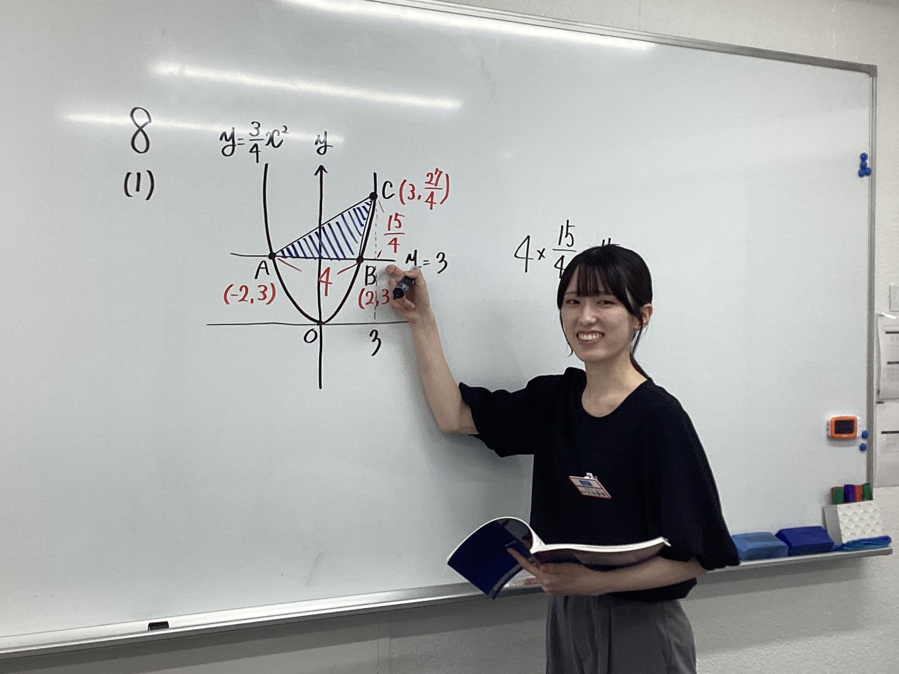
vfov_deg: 45.4
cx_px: 450
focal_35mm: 31
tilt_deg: +0.6
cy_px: 337
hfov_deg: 58.3
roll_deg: +0.7
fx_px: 805
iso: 50
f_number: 2.4
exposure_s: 1/120
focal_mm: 3.3
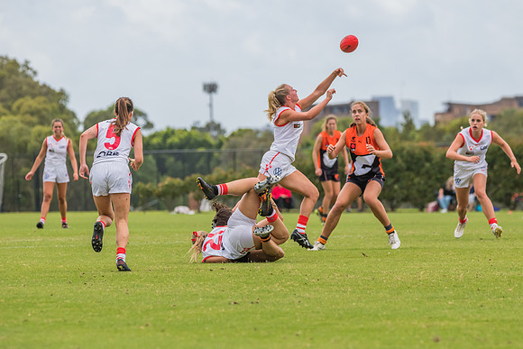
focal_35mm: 365
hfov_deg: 5.6
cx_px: 254
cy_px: 170
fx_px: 5307
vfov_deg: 3.8
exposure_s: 1/1600
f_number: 10
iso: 1000
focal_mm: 320
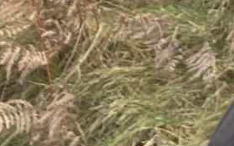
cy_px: -284
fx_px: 1014
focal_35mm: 159
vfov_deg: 7.3
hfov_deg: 12.8
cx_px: 285
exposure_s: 1/122
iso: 80
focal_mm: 2.71
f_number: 2.2
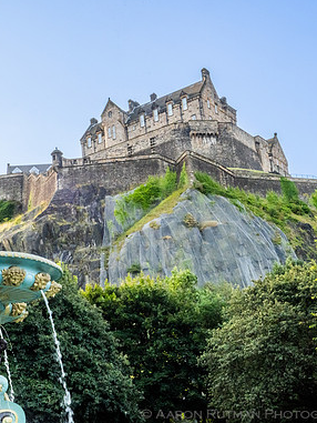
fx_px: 671
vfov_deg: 34.9
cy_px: 195
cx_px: 69
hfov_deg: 26.2
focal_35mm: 55
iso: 1250
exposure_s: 1/100
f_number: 22
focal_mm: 35
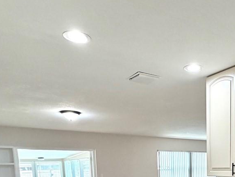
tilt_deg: -8.7
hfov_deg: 45.2
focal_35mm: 39
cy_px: 203
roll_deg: +0.4
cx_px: 192
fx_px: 265
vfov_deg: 31.8
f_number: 2.2
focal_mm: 2.22
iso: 200
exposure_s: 1/120
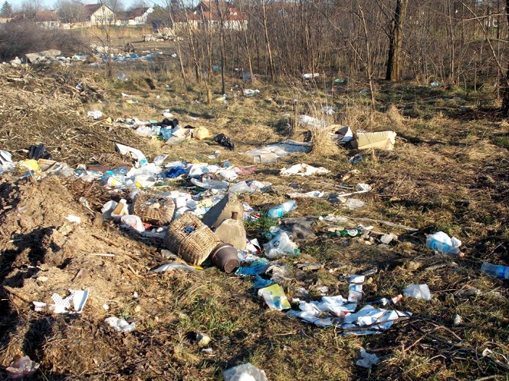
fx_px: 735
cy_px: 190
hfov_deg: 38.2
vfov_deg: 29.1
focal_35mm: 50
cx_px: 254
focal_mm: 9
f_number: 4.5
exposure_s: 1/320
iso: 80
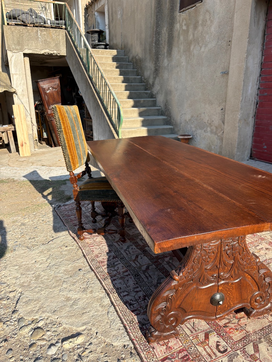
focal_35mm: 26
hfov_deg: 53.1
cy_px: 181
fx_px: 272
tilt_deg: -17.0
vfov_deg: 67.3
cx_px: 136
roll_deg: +0.3
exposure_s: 1/1751
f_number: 1.6
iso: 50
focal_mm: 5.96
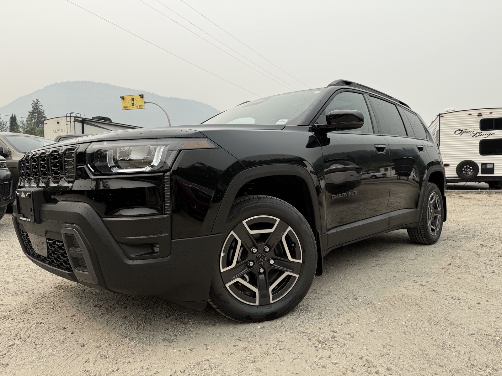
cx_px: 251
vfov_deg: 56.8
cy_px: 188
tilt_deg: -2.6
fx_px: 348
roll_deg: +0.0
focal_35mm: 24
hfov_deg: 71.6
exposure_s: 1/3425
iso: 80
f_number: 1.78
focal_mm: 6.76
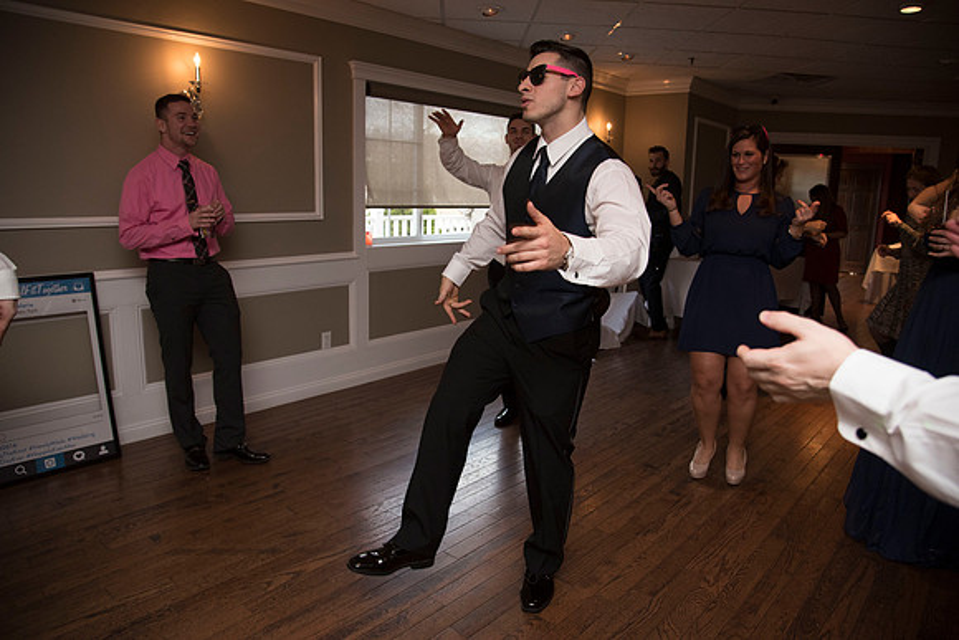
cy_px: 320
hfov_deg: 73.7
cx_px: 480
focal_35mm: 24
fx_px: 639
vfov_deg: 53.2
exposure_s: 1/200
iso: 2000
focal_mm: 24
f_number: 4
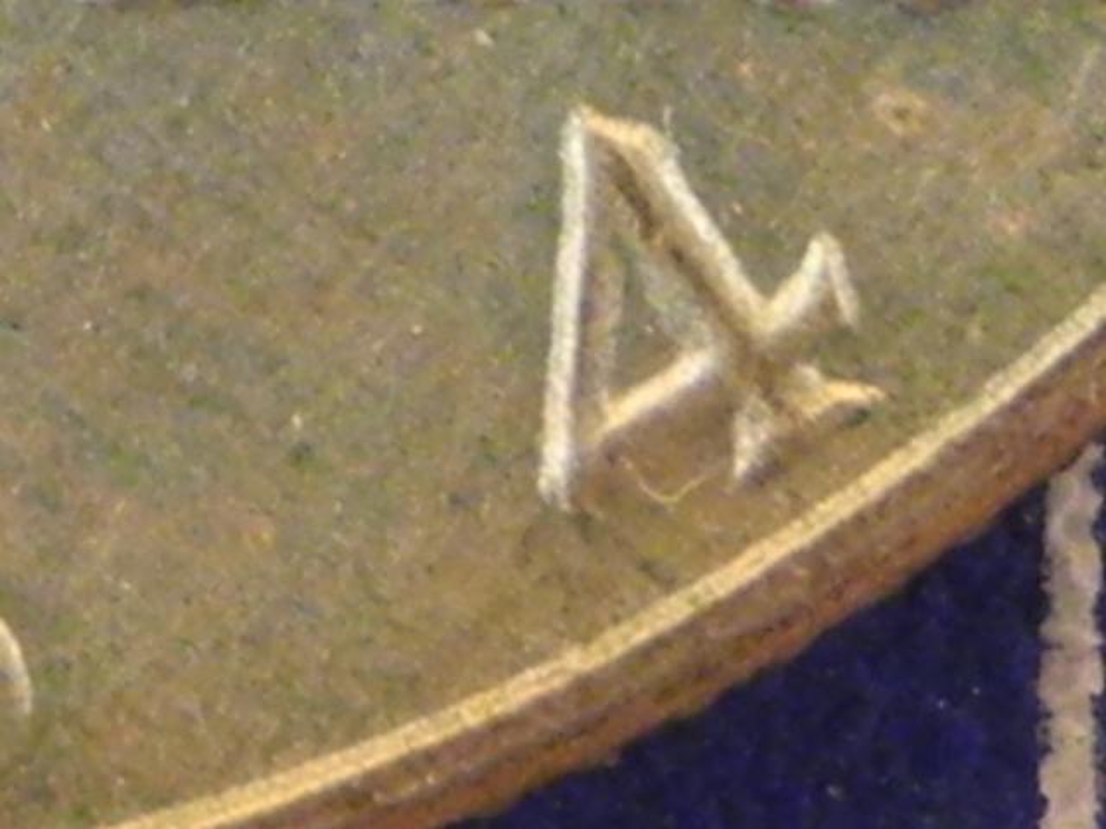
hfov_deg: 52.6
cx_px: 553
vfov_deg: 40.7
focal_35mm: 35
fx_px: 1118
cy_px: 414
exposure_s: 1/27.2
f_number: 3.2
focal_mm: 7.4
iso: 400
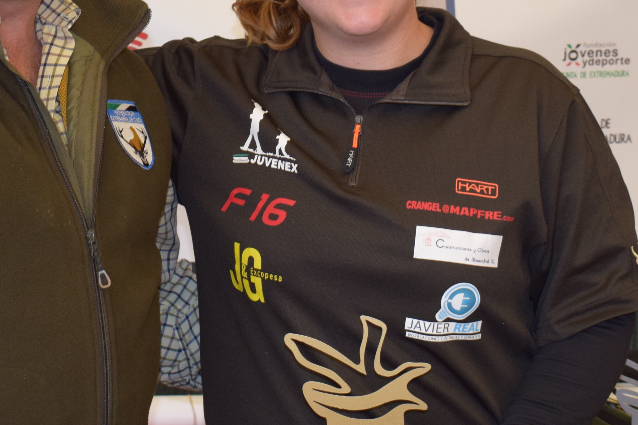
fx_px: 1599
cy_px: 108
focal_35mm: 90
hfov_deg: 22.5
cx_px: 230
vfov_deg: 15.1
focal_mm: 25
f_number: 4.5
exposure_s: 1/80
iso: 800
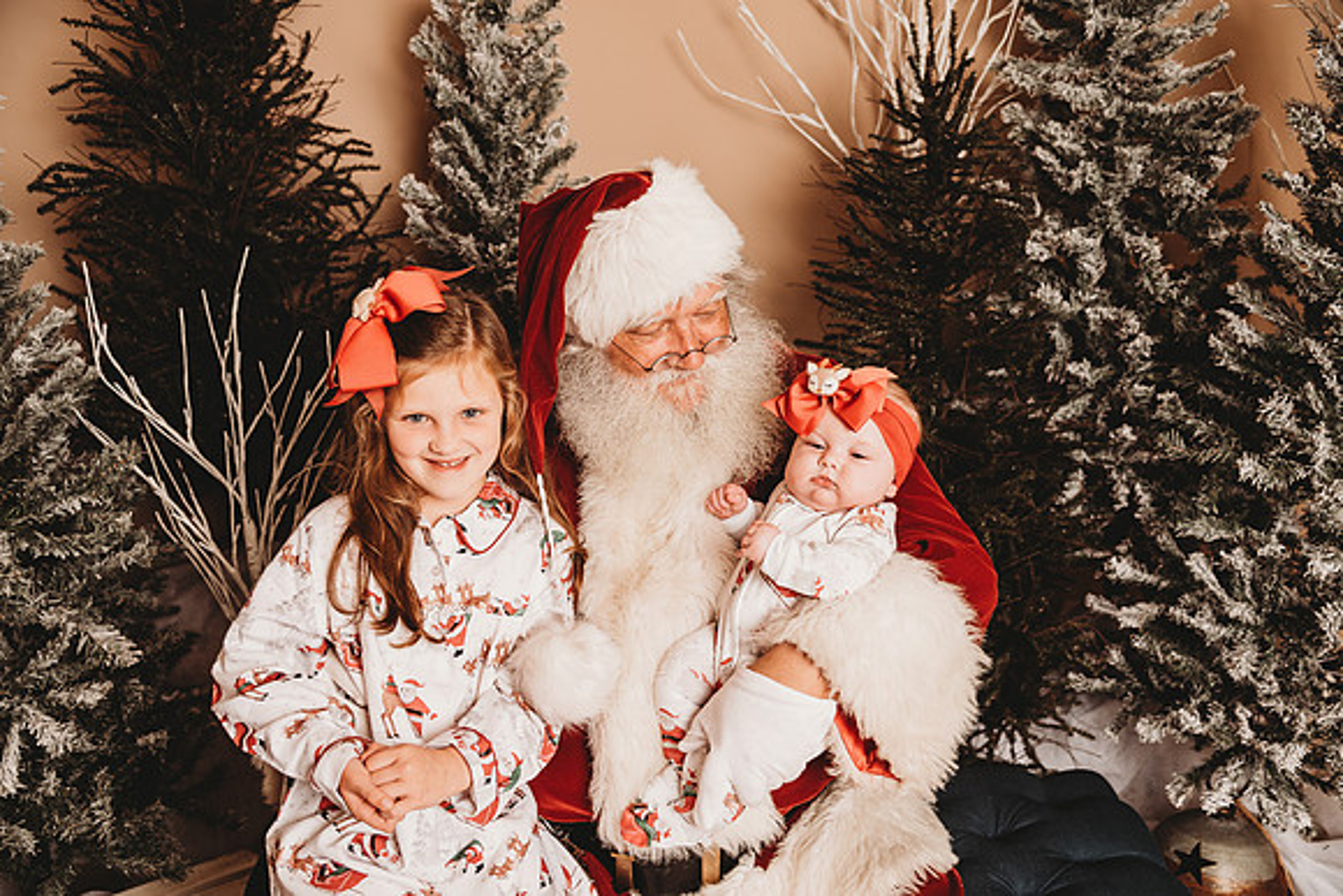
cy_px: 448
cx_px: 672
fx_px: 1269
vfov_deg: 38.9
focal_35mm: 34
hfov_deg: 55.8
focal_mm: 34
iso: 100
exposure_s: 1/160
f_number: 4
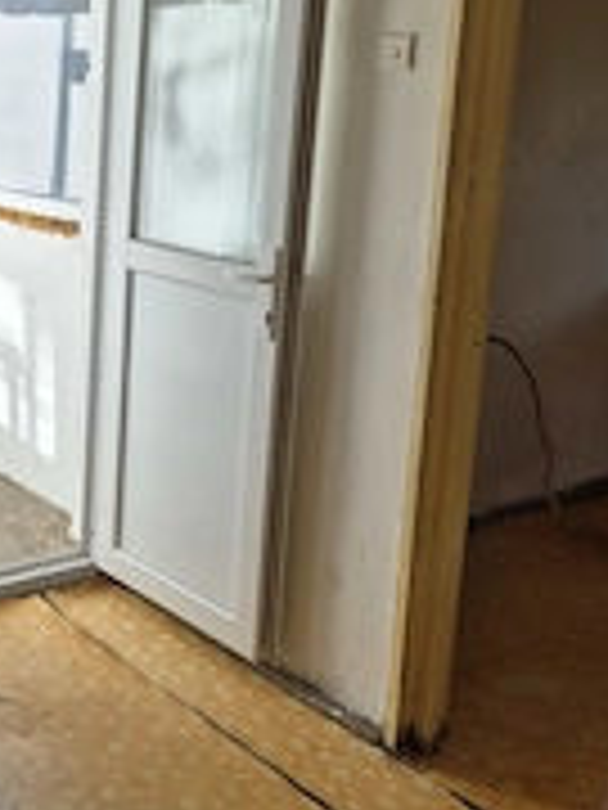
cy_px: 274
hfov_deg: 26.9
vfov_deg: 37.1
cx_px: -9
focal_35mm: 51
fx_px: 1194
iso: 25
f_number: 1.8
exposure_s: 1/478
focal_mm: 5.4
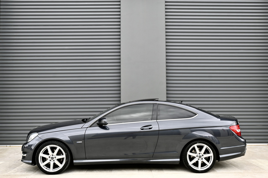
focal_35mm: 34
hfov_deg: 56.1
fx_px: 251
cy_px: 89
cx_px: 134
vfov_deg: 39.2
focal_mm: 22.5
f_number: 7.1
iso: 100
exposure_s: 1/50
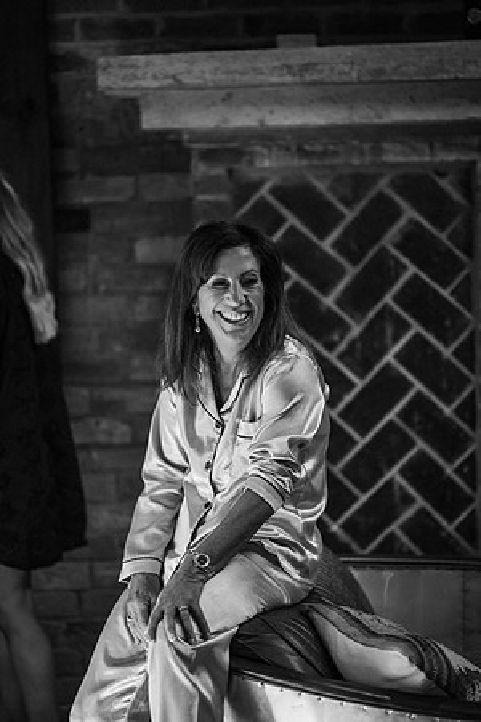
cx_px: 240
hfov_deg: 16.1
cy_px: 361
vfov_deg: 23.9
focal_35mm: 85
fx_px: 1703
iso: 160
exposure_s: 1/200
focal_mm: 85
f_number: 1.8
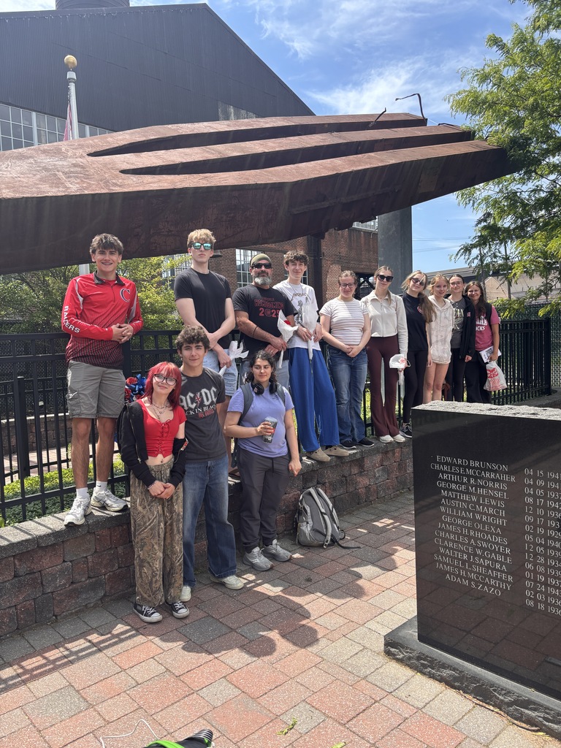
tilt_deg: -3.5
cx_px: 280
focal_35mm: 26
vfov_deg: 67.3
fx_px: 562
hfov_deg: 53.1
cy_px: 374
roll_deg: +2.1
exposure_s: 1/1543
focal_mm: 5.96
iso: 50
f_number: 1.6
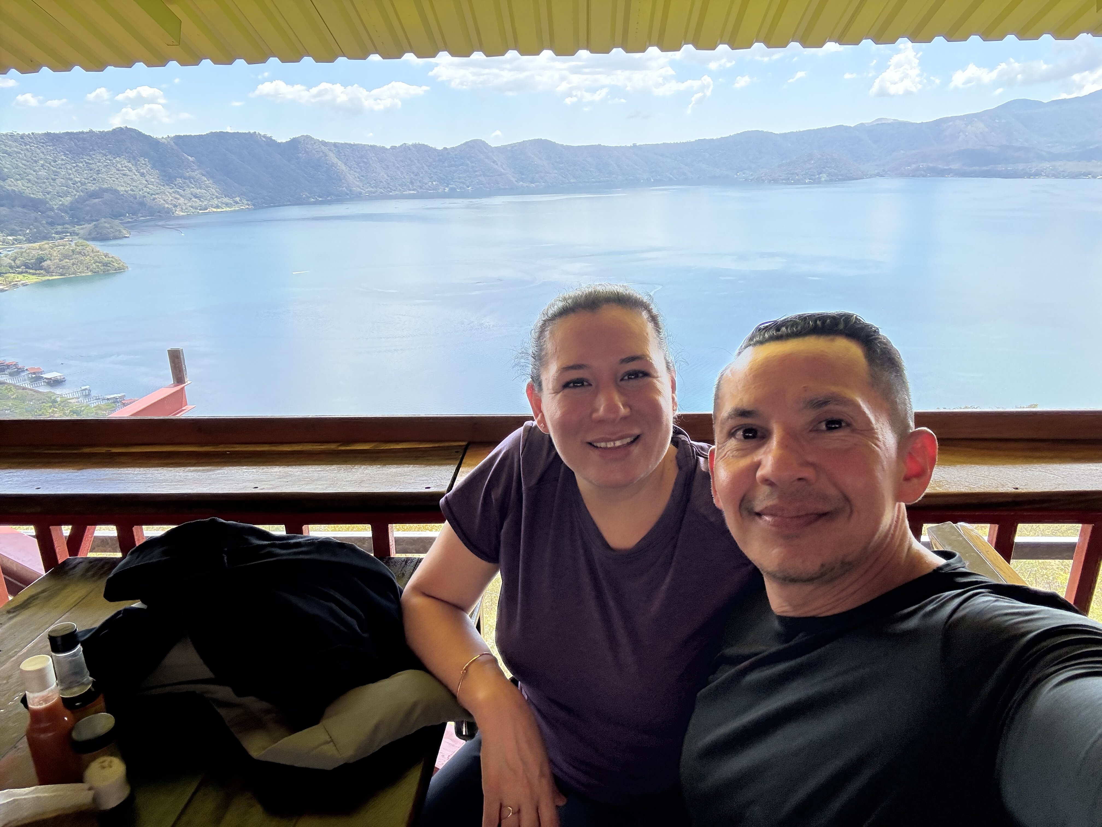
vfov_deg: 58.9
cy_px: 414
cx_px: 551
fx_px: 732
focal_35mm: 23
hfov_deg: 73.9
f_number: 1.9
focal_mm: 2.69
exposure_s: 1/244
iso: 50
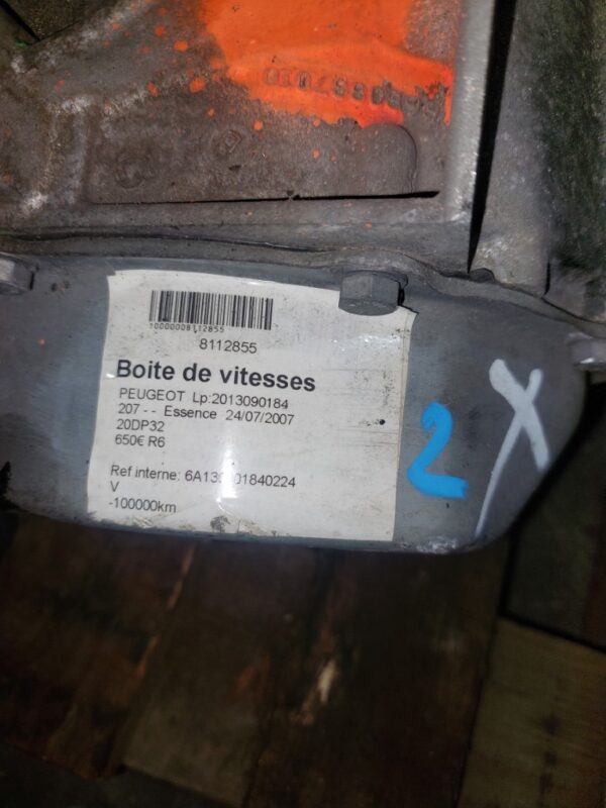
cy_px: 404
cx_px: 303
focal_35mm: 25
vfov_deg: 69.4
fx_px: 584
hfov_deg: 54.9
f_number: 1.8
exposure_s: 1/376
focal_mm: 5.23
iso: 40
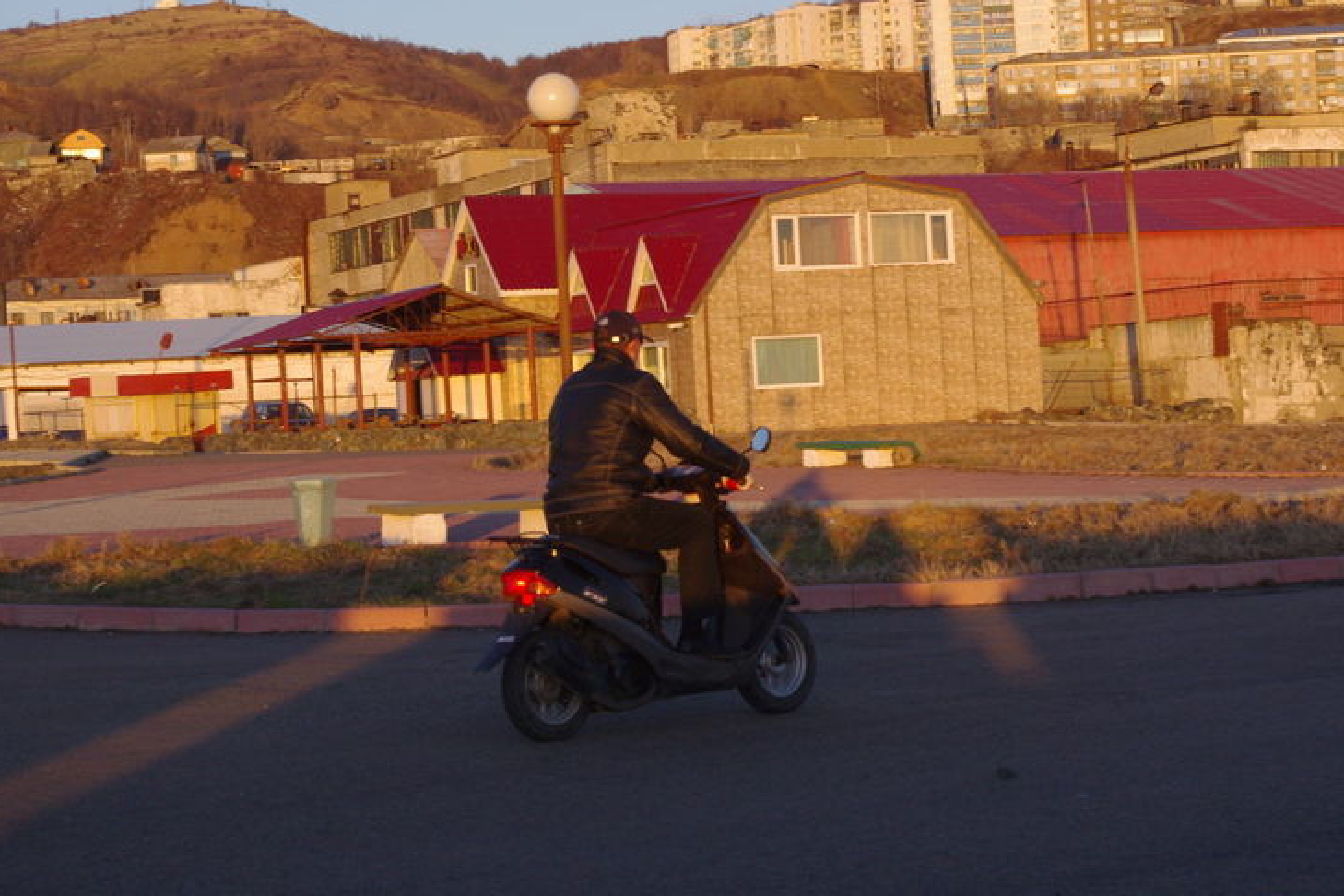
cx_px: 730
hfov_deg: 25.7
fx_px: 2949
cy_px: 387
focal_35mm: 79
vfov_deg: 17.3
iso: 800
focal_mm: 42.5
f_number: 7.1
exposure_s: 1/640
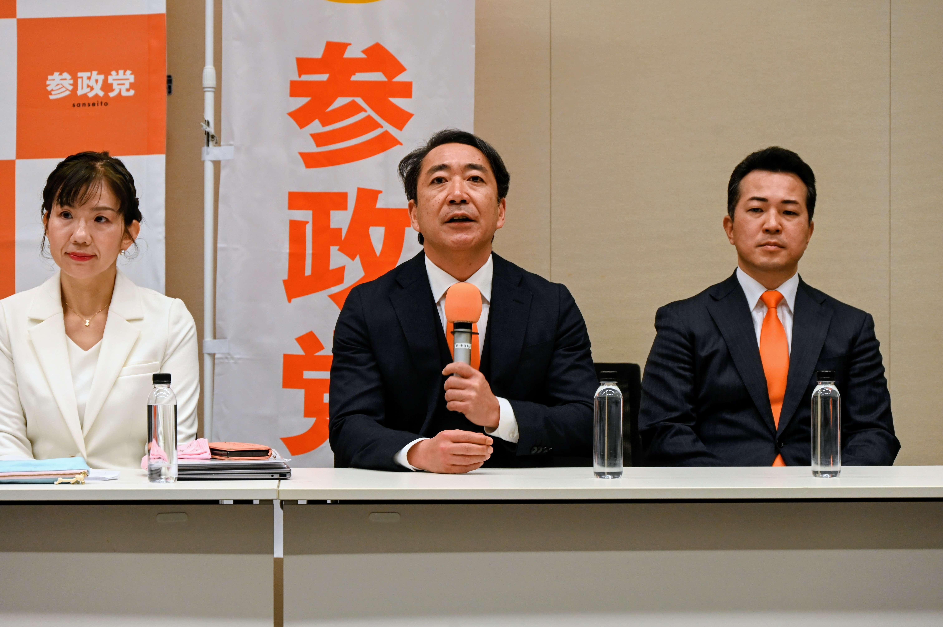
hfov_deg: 17.8
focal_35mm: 115
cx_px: 472
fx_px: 3010
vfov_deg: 11.9
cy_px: 314
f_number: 6.3
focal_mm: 115
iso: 2000
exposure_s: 1/125
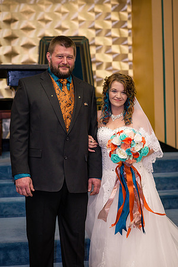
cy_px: 134
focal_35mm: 85
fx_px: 630
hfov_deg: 16.1
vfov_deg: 23.9
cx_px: 89
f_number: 3.2
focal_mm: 85
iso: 800
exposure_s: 1/160
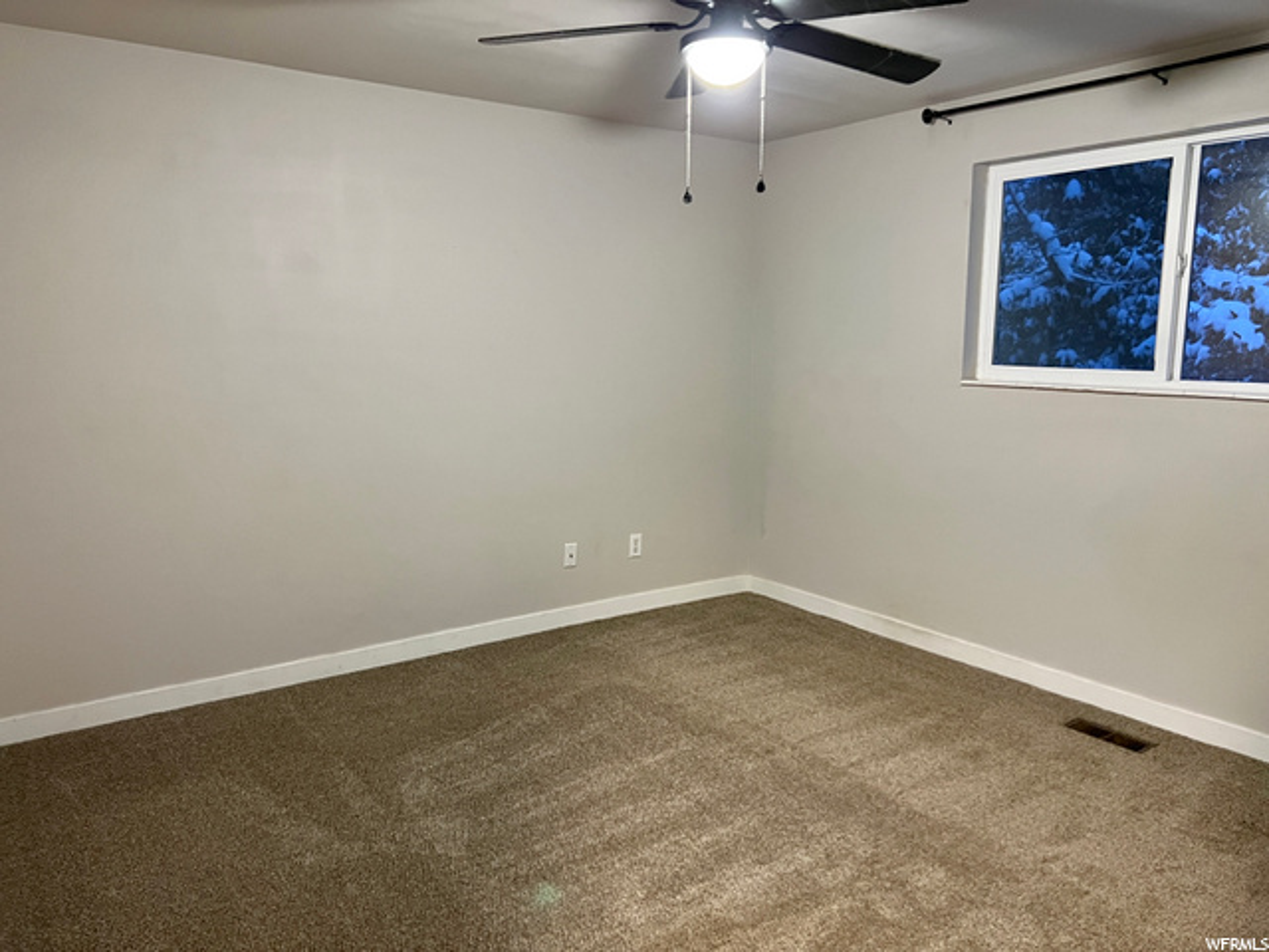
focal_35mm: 26
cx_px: 634
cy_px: 476
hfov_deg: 67.3
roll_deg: -0.1
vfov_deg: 53.1
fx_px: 953
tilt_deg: -8.9
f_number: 1.5
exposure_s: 1/40
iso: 500
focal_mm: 5.7
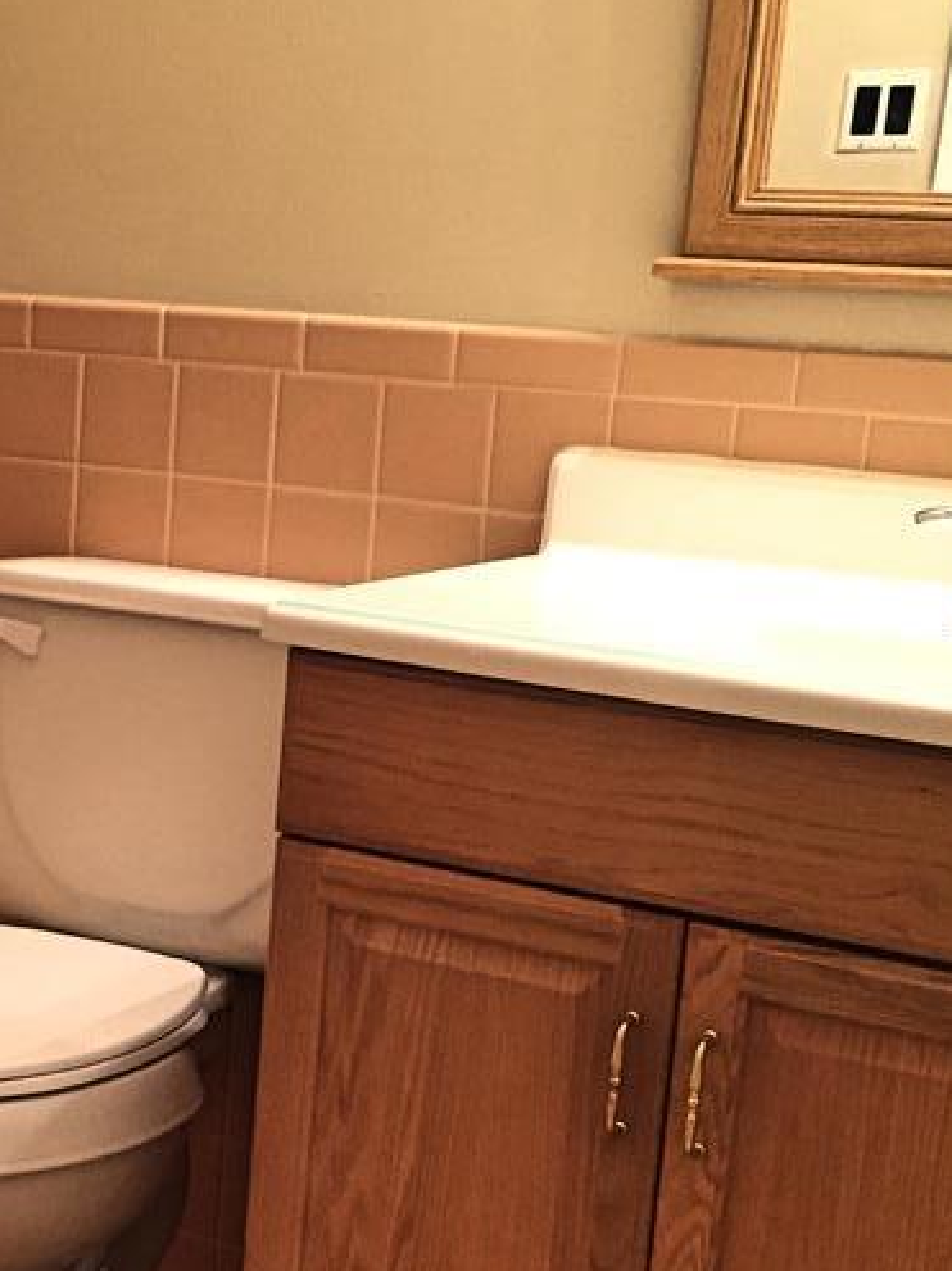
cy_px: 724
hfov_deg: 24.0
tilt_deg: -10.4
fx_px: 2201
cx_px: 162
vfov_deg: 32.1
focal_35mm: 60
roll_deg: -3.7
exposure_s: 1/33
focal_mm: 4.15
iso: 250
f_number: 2.2
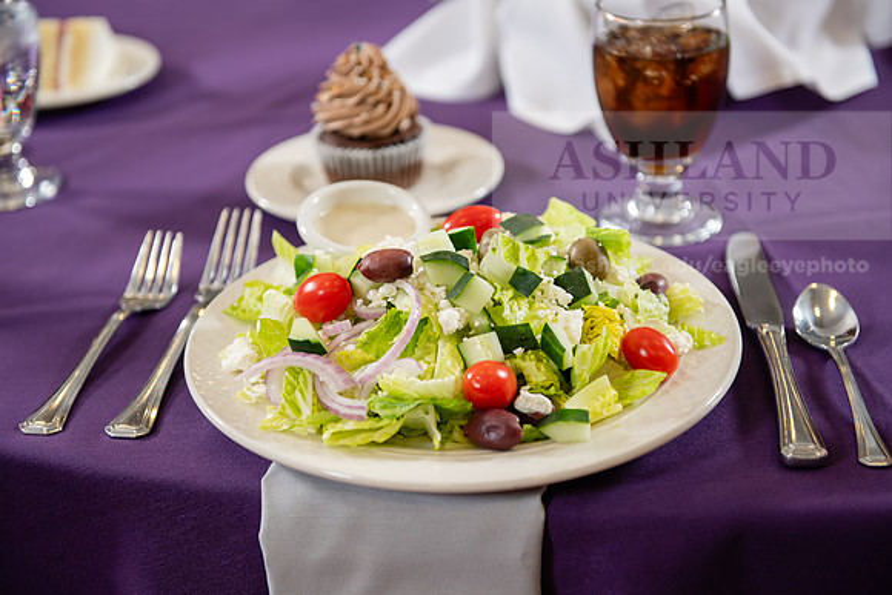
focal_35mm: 62
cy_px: 298
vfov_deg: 21.9
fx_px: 1537
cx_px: 446
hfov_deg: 32.4
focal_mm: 62
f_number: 3.5
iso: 320
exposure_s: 1/160
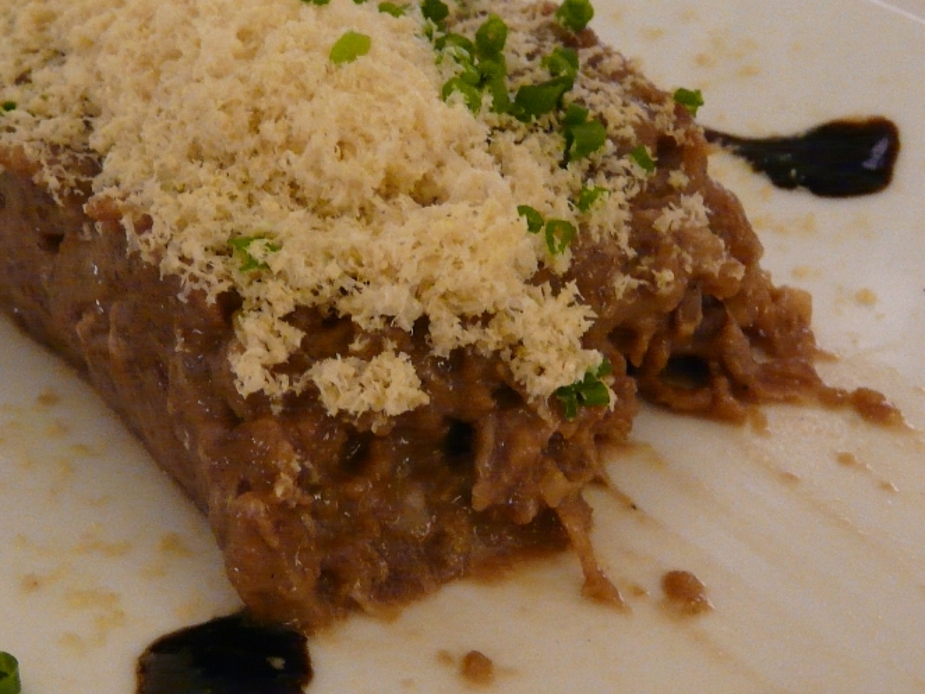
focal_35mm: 65
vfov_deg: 22.5
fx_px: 1737
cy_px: 482
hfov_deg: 29.8
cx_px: 405
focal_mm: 5.4
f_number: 2.8
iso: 400
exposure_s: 1/10
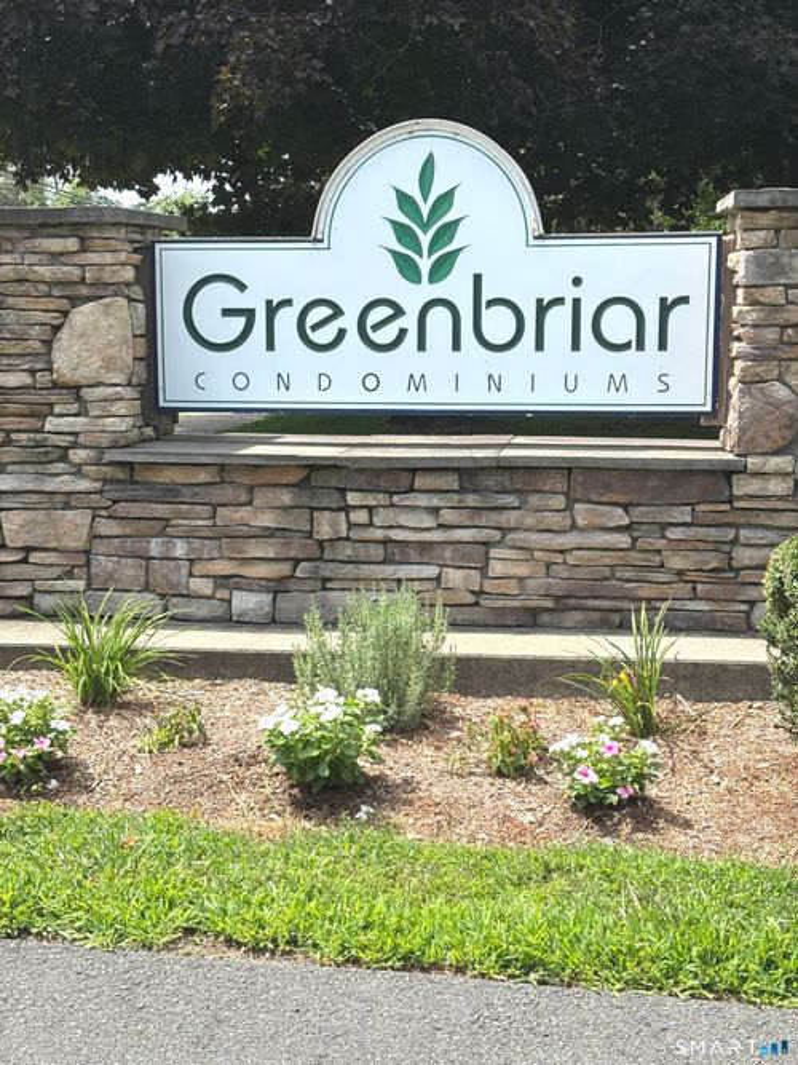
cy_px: 532
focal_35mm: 52
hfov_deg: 28.0
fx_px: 1599
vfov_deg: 36.8
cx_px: 399
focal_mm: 5.96
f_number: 1.6
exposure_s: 1/1233
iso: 32
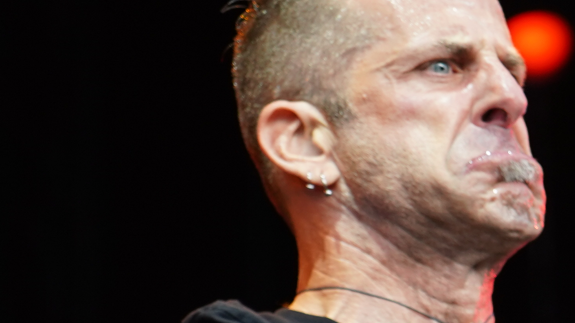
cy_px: 337
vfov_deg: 2.7
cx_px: 466
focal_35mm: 451
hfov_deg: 4.8
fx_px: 6876
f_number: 4
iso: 400
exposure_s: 1/125
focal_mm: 105
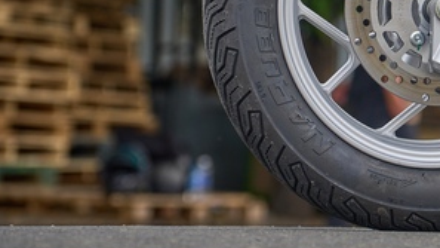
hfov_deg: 9.0
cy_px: 17
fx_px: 2765
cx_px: 439
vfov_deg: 5.1
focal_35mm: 237
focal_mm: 70
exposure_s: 1/640
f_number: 3.5
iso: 80
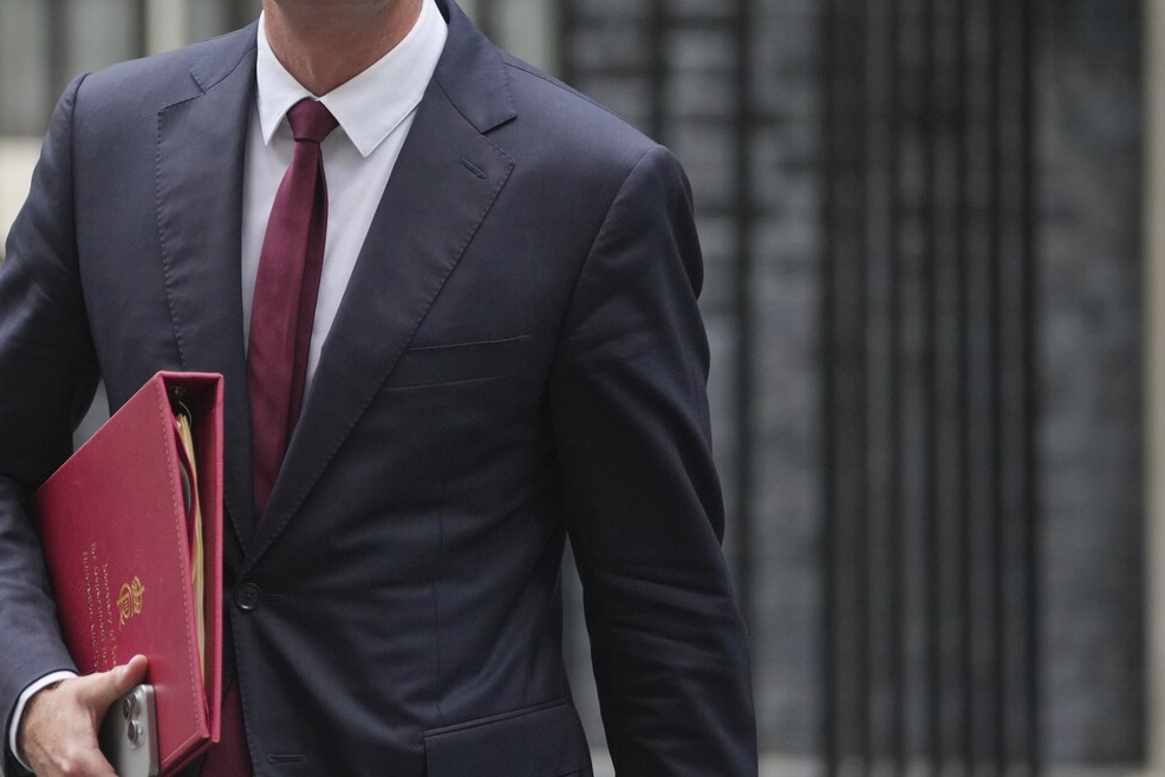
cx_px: 344
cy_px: 232
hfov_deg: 8.0
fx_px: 8351
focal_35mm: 258
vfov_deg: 5.3
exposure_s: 1/1600
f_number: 2.8
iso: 1600
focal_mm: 159
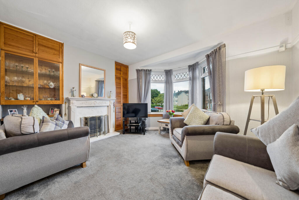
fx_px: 100
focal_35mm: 12
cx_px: 150
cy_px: 100
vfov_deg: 90.0
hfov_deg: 112.6
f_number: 2.8
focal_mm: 12
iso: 320
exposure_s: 1/25
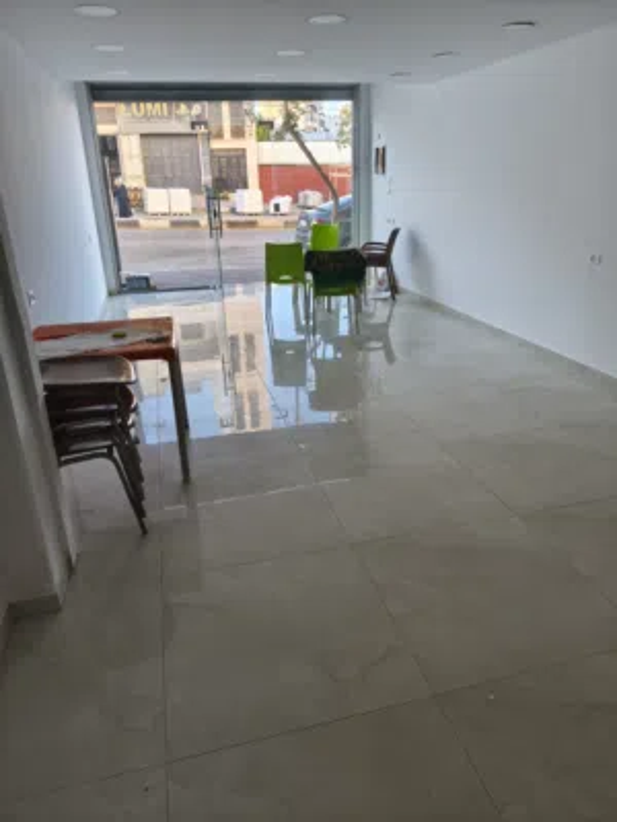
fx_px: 547
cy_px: 411
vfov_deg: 73.9
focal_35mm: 23
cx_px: 308
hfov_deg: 58.9
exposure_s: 1/50
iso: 320
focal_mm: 6.18
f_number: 1.65
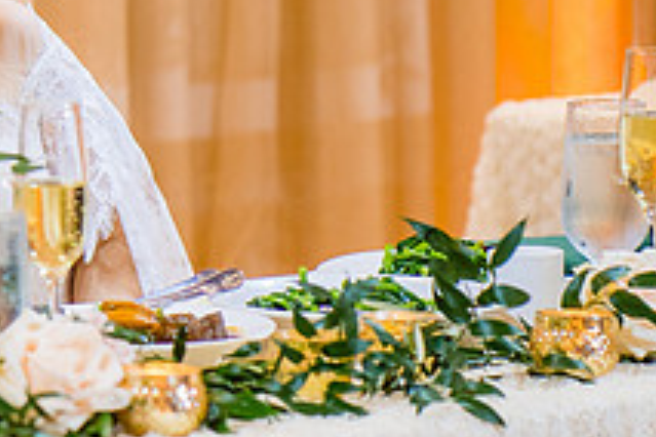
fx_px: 5412
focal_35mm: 297
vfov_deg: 4.6
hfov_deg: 6.8
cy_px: 70
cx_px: -296
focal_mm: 85
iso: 1250
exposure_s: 1/200
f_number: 2.5
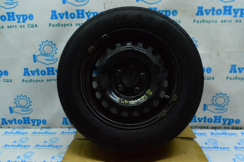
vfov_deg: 38.3
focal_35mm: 34
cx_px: 122
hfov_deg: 55.1
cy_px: 81
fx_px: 234
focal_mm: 23
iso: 6400
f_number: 25
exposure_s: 1/30
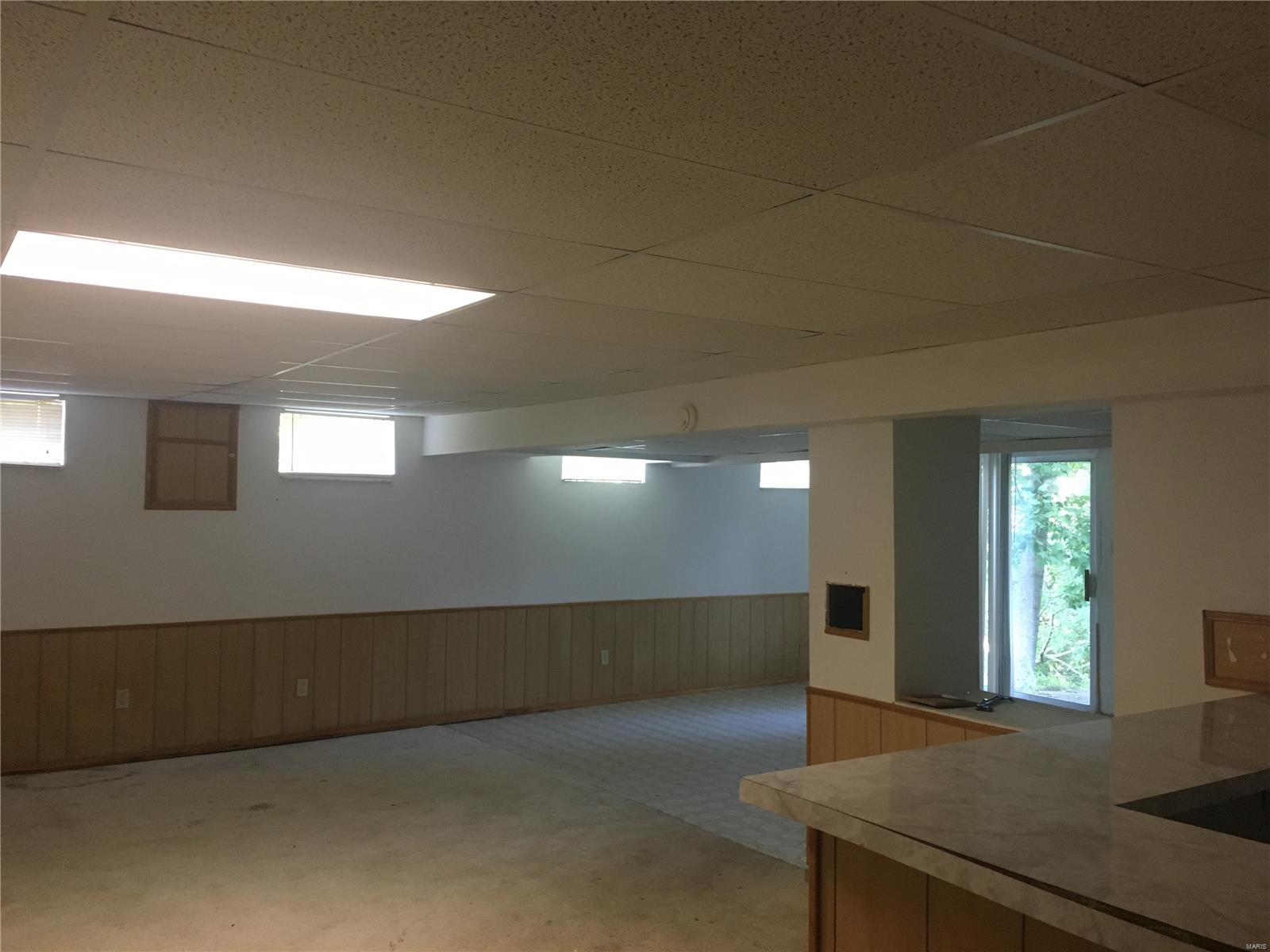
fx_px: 1064
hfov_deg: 61.7
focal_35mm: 29
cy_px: 476
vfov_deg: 48.2
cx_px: 635
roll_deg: +0.4
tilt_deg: +0.9
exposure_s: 1/30
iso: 125
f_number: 2.2
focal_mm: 4.15
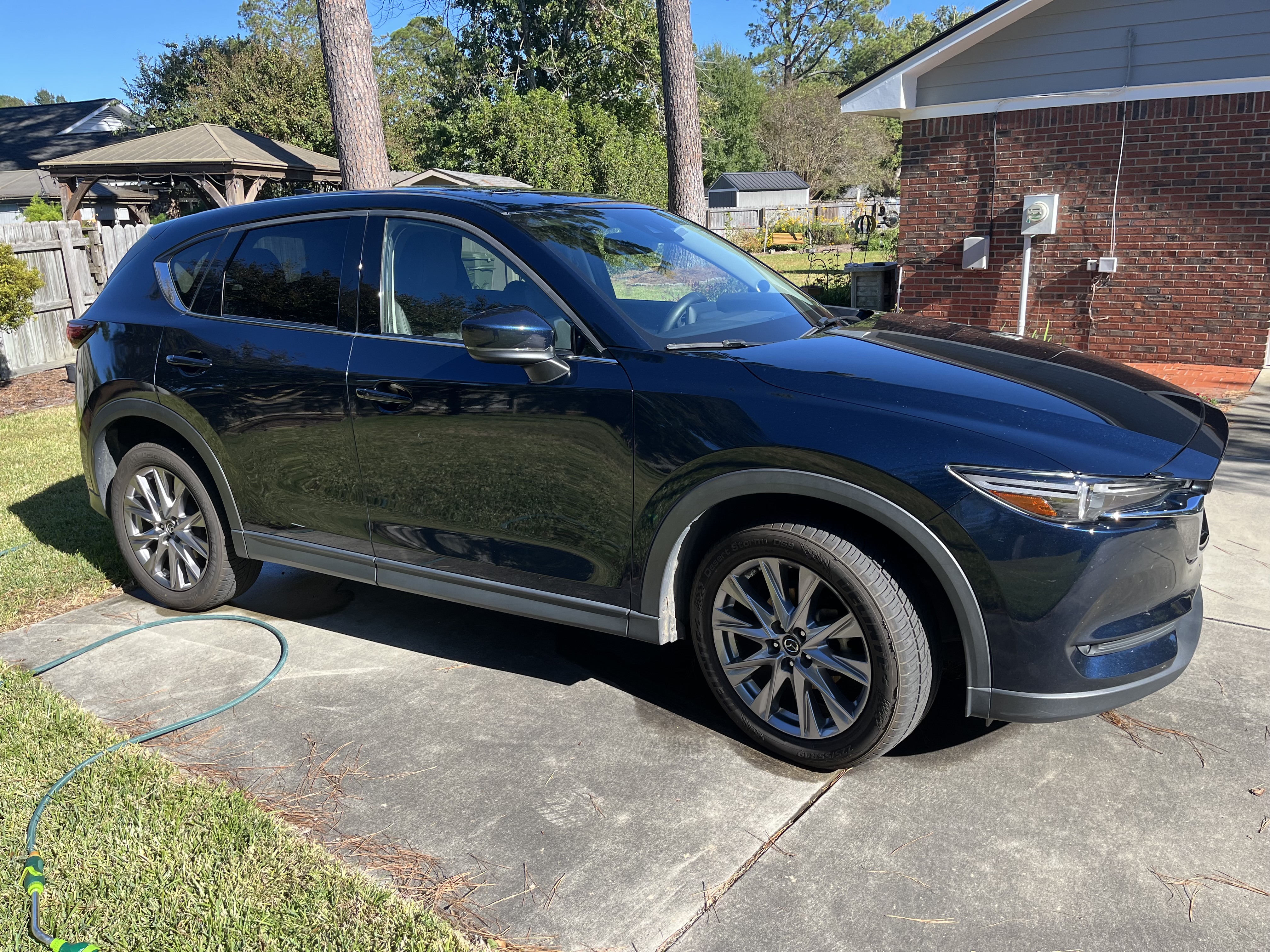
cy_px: 476
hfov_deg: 67.3
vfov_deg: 53.1
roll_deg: +2.4
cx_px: 635
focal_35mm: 26
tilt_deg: -16.2
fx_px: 954
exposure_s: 1/1018
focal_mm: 5.1
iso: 50
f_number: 1.6
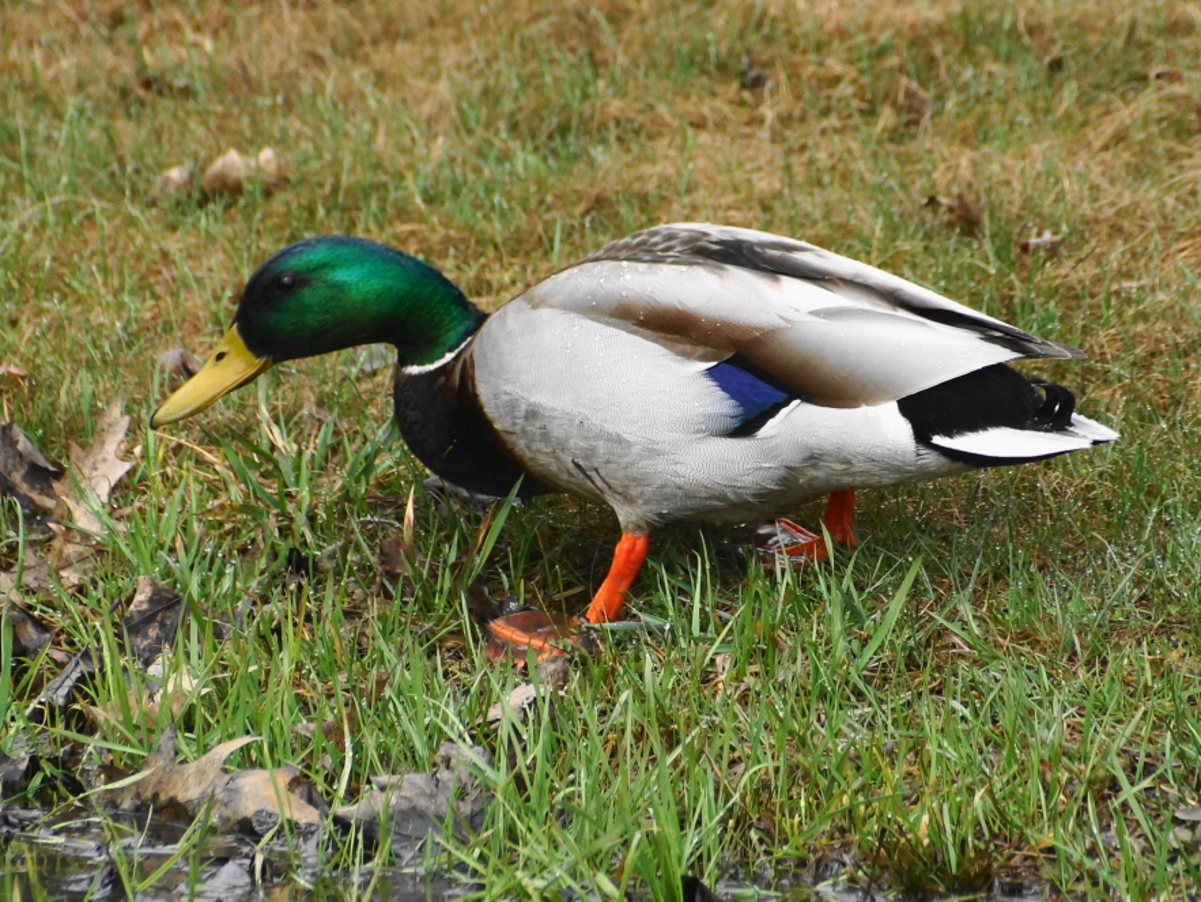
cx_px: 676
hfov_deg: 4.9
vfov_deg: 3.6
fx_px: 14161
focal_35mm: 408
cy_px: 452
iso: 400
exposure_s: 1/400
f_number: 6.3
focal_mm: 250
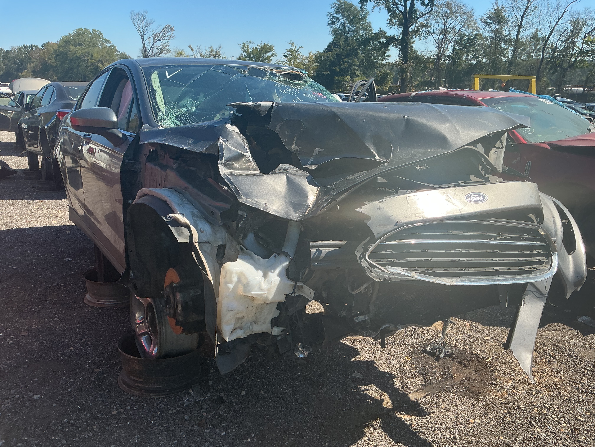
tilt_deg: -14.5
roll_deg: +0.2
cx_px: 298
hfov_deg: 61.7
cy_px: 224
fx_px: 498
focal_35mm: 29
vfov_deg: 48.2
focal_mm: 3
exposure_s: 1/997
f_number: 1.8
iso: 25
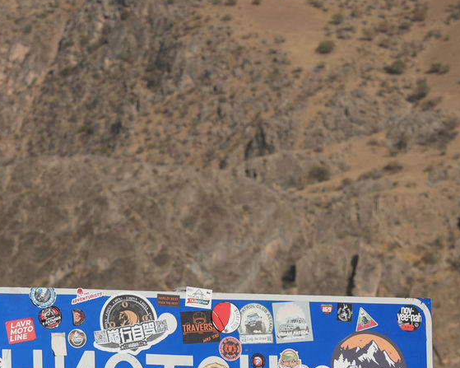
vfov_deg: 6.7
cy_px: 434
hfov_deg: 8.4
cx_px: 174
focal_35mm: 231
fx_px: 3144
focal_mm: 86
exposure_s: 1/500
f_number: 6.3
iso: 100
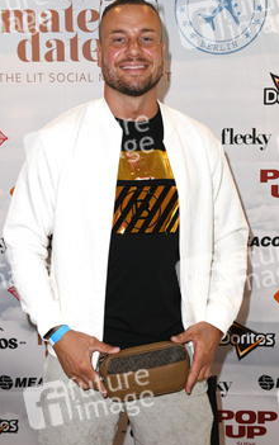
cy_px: 209
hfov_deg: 25.4
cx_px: 126
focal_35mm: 51
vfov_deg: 39.5
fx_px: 619
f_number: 6.3
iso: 1250
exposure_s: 1/250
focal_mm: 44
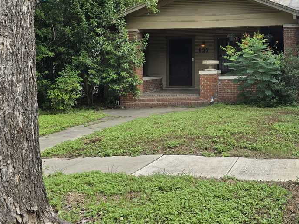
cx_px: 244
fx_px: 415
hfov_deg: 38.0
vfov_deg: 29.7
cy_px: 49
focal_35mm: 48
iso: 12
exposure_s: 1/437
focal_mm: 6.3
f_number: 1.7
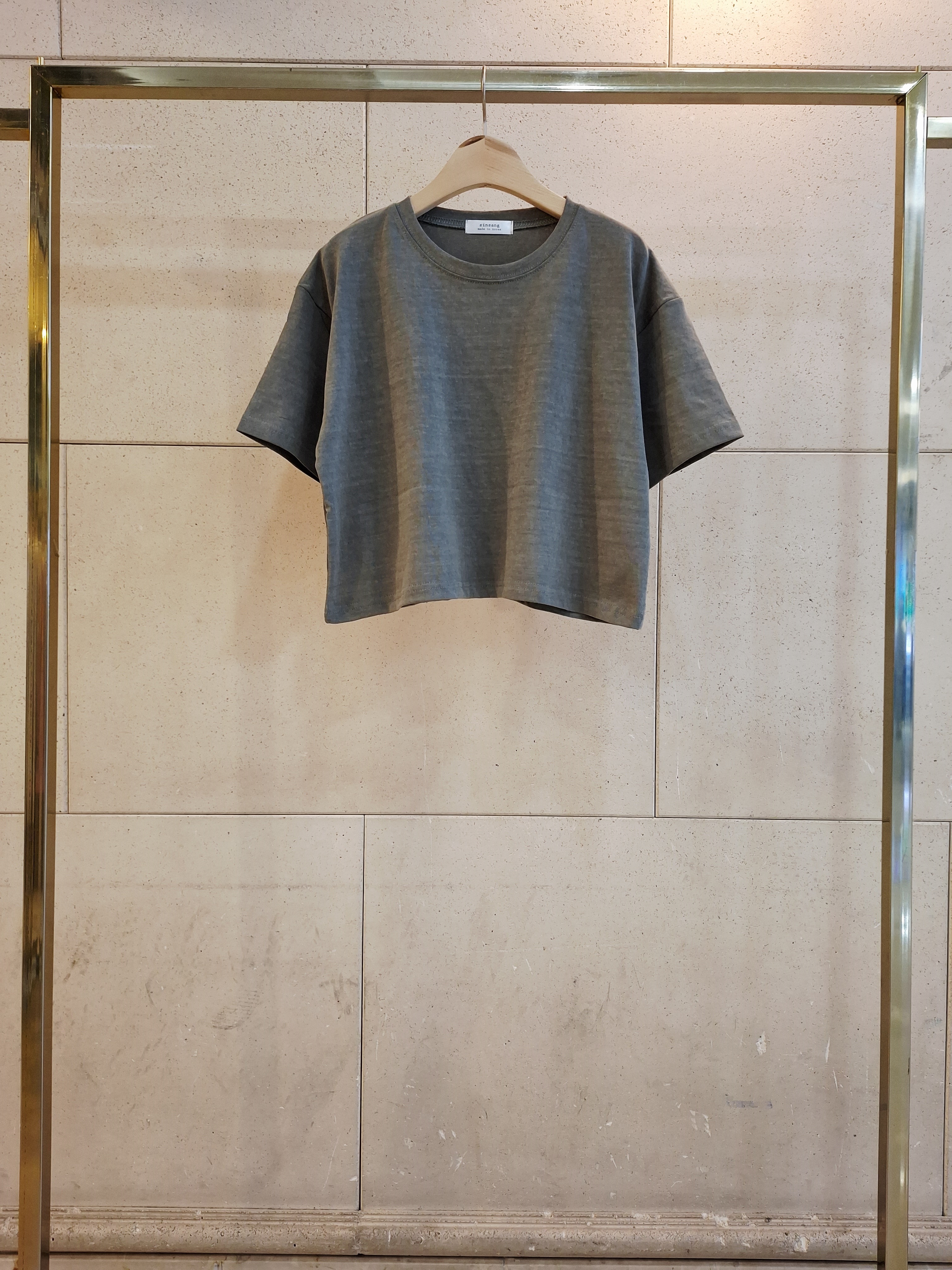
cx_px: 476
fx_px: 917
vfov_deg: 69.4
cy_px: 635
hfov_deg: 54.9
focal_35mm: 25
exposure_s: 1/120
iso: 250
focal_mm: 5.23
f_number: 1.8
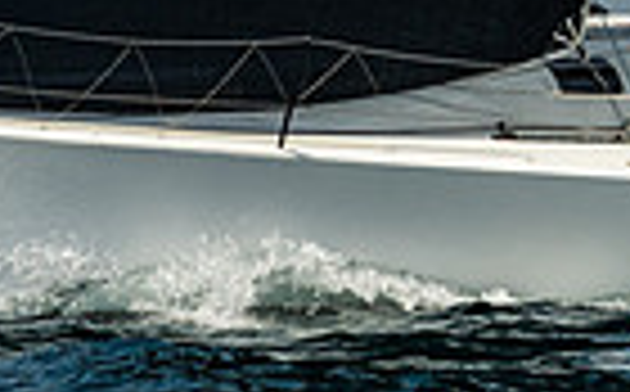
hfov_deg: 3.1
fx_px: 11691
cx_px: 1226
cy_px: -311
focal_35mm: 682
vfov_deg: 1.9
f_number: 6.3
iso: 320
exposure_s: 1/1250
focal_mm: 130
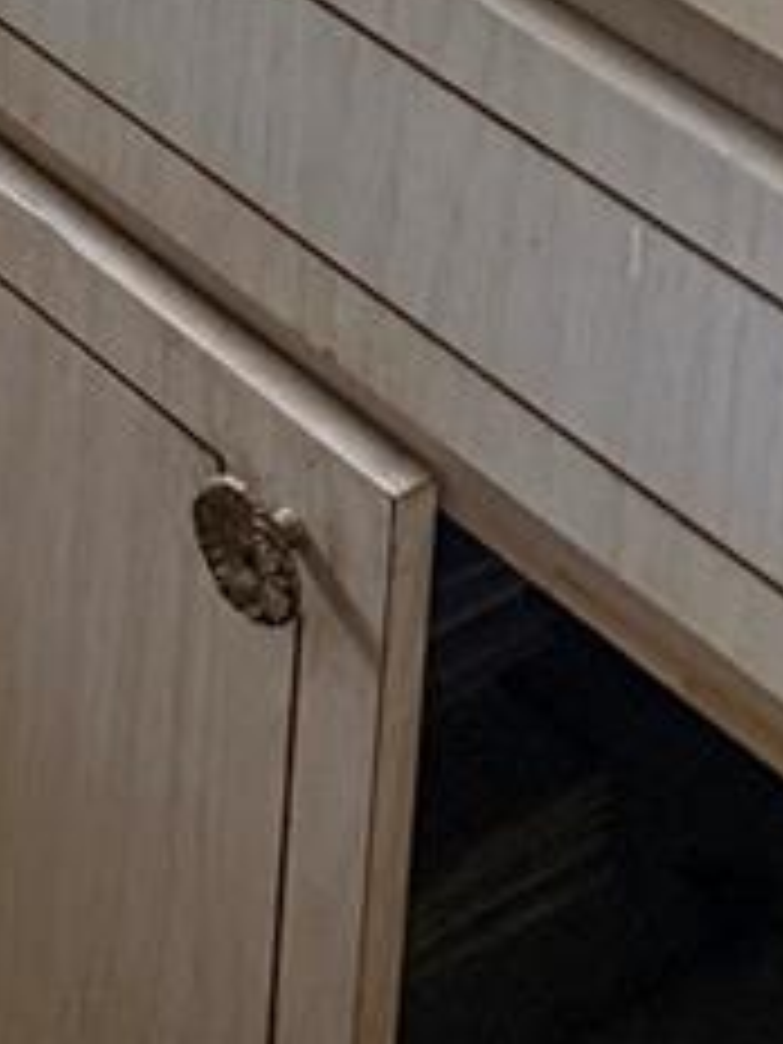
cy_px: -1508
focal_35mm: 124
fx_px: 3740
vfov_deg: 12.3
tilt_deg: -12.3
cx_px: -878
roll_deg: +0.4
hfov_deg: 10.7
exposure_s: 1/60
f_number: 1.78
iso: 320
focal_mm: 6.76
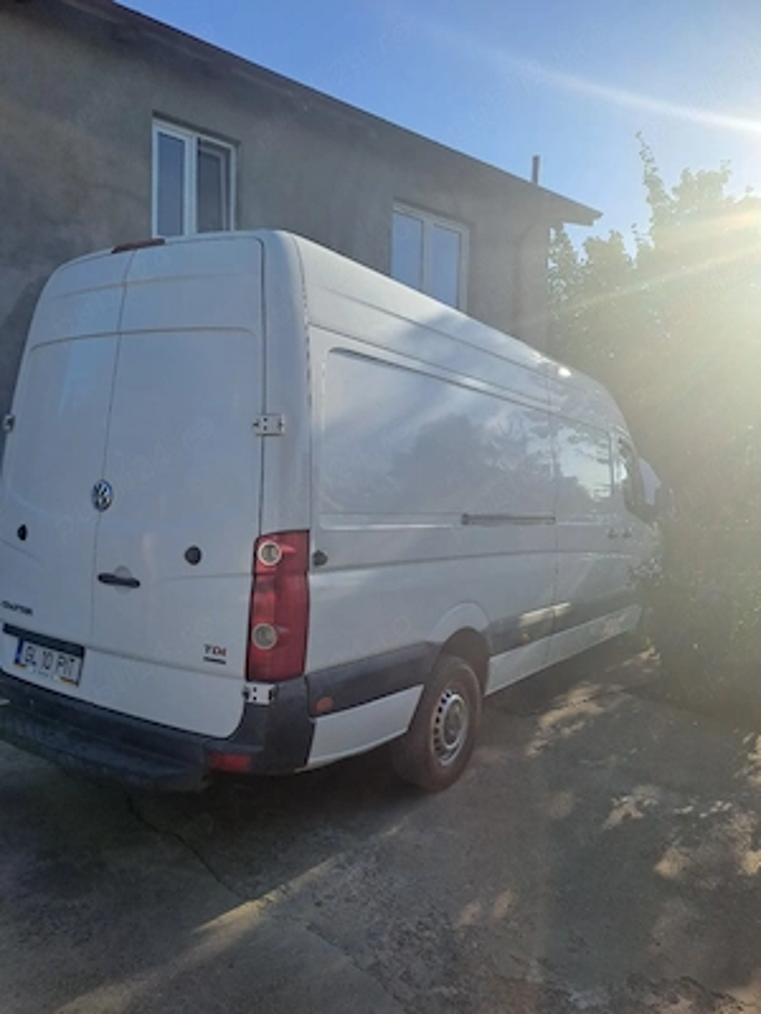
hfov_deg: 54.9
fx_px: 733
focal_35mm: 25
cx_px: 380
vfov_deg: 69.4
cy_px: 507
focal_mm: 4.65
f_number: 1.8
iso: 32
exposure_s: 1/1667
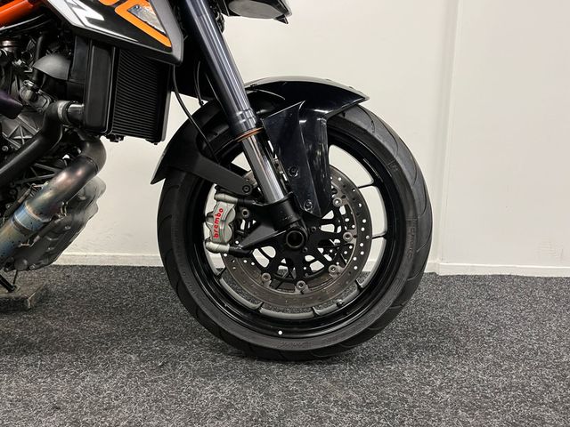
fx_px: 428
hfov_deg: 67.3
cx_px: 285
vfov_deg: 53.1
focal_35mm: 26
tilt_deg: -8.3
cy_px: 214
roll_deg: -2.1
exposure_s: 1/50
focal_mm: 5.1
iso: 200
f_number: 1.6
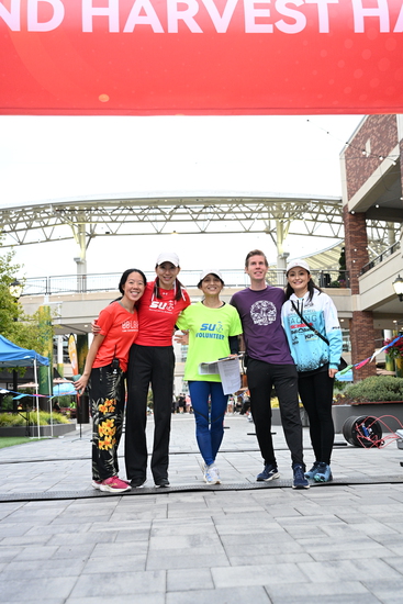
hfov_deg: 31.9
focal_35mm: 42
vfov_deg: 46.4
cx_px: 202
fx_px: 705
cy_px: 302
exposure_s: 1/400
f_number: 4
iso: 3200
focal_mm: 42
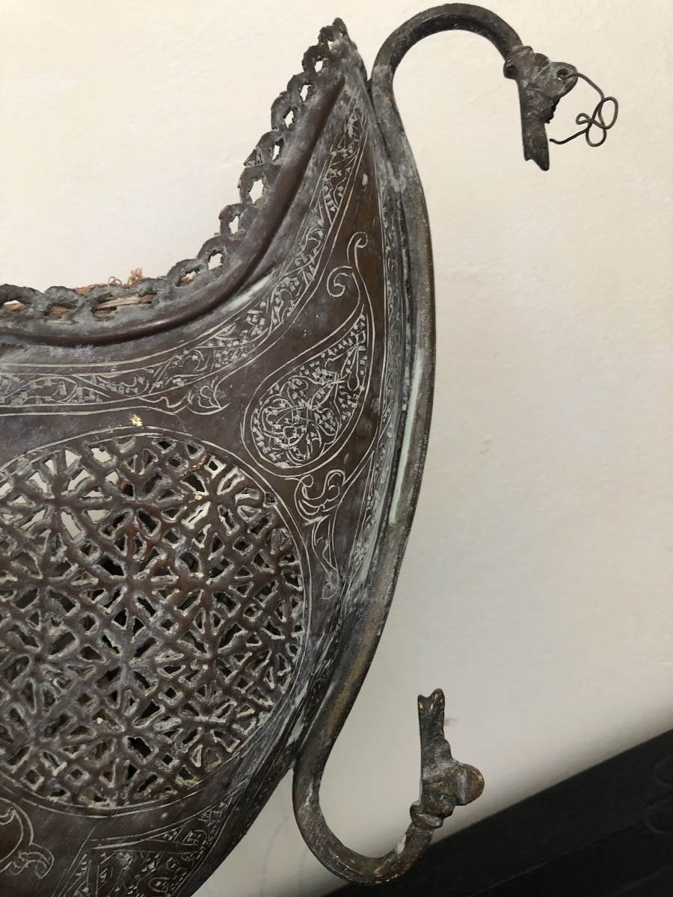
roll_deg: +25.1
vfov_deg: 63.4
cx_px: 336
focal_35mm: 28
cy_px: 448
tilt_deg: -3.5
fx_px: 726
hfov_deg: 49.7
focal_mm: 3.99
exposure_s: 1/15
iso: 40
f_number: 1.8
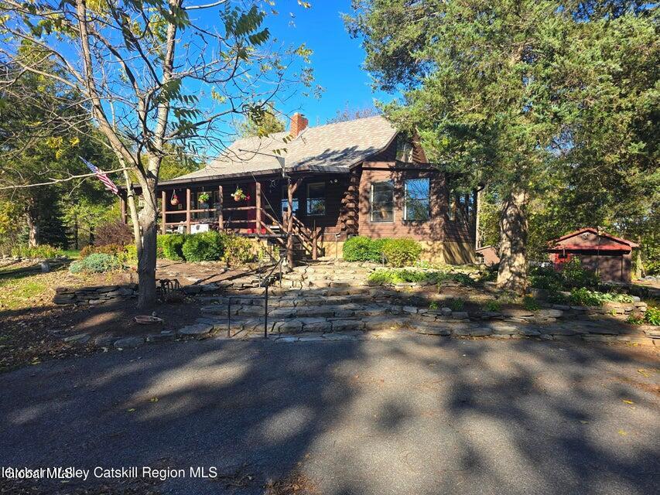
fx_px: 439
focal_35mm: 23
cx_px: 330
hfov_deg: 73.9
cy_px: 248
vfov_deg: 58.9
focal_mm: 6.3
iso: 12
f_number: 1.7
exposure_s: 1/228
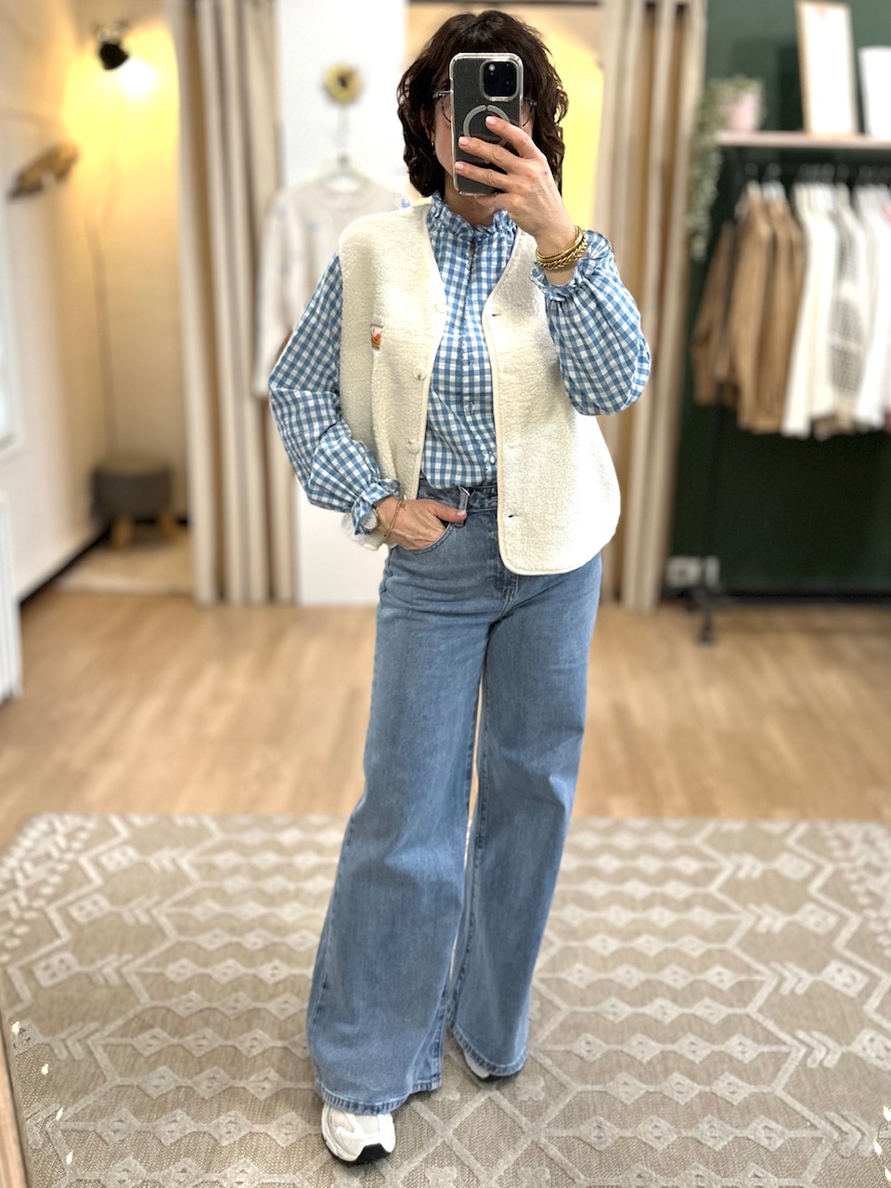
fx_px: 824
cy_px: 594
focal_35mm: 24
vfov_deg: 71.6
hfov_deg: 56.8
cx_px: 446
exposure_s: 1/60
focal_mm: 6.86
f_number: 1.78
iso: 250
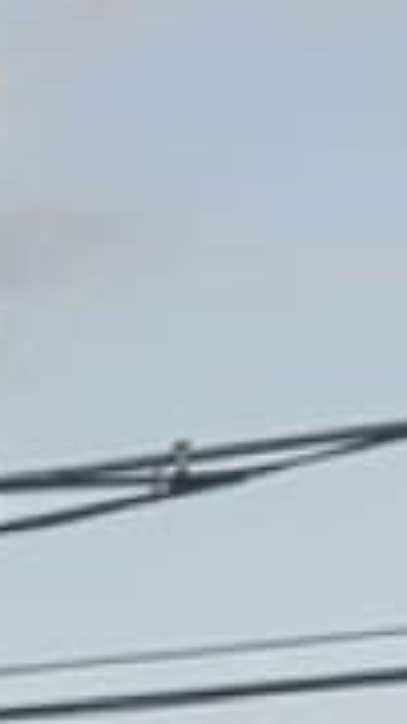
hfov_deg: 4.1
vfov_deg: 9.2
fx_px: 3902
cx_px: -2394
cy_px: 1907
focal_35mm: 203
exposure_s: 1/60
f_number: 1.78
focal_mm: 6.76
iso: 125
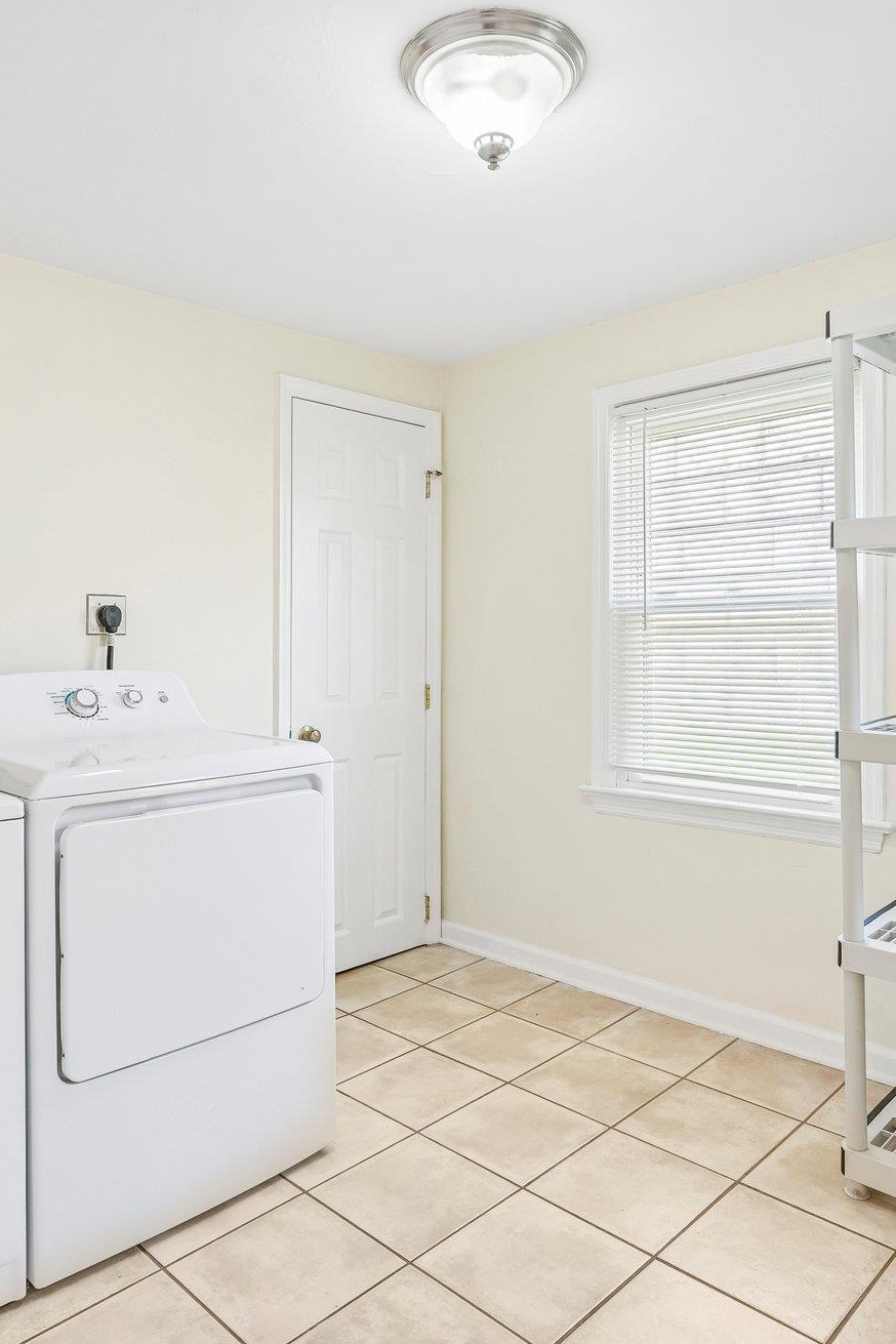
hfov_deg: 51.3
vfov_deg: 71.5
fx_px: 933
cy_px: 664
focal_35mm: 25
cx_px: 455
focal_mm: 16
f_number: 8
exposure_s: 1/30
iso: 400
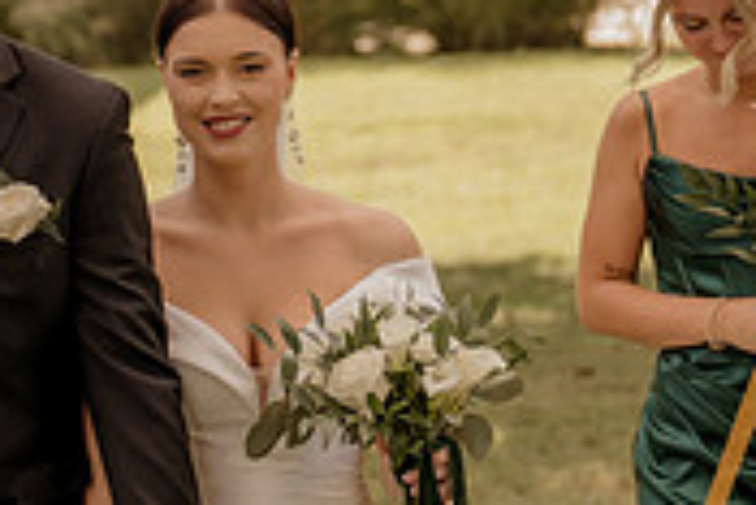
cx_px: -189
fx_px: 4519
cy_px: 158
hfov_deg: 9.4
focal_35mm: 215
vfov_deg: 6.4
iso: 250
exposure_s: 1/640
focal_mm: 60
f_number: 2.8
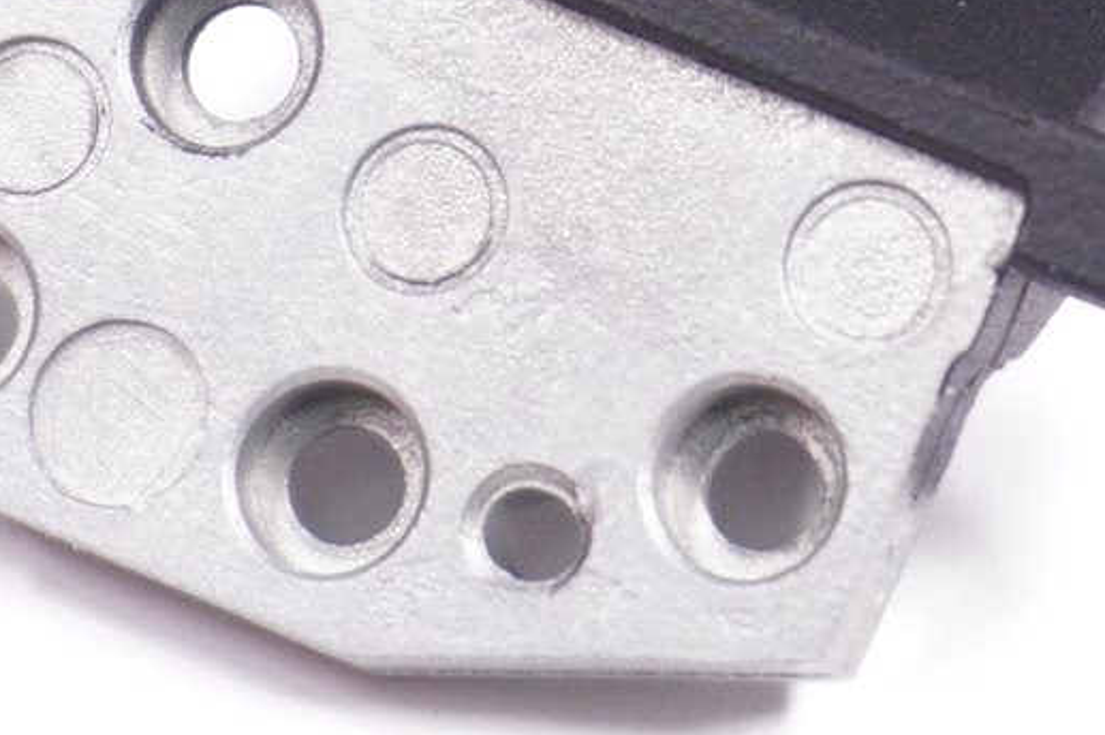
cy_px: -556
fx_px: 11779
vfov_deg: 3.6
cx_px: 780
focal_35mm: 384
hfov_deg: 5.4
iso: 800
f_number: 5.6
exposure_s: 1/160
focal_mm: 44
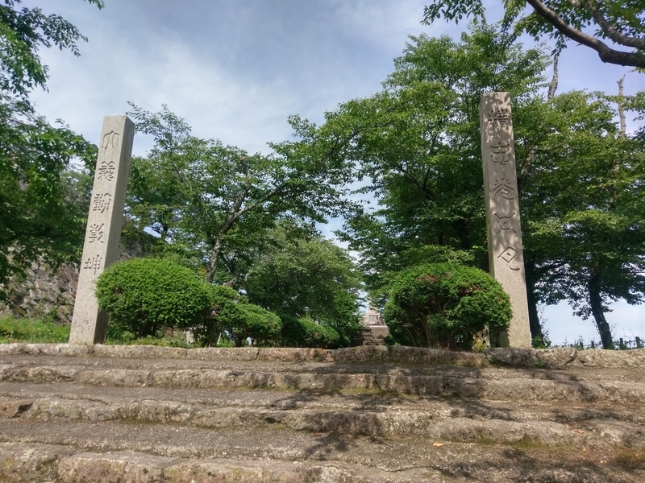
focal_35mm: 26
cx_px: 322
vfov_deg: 53.1
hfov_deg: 67.3
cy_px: 242
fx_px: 484
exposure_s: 1/1846
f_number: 1.8
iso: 100
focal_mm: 4.58
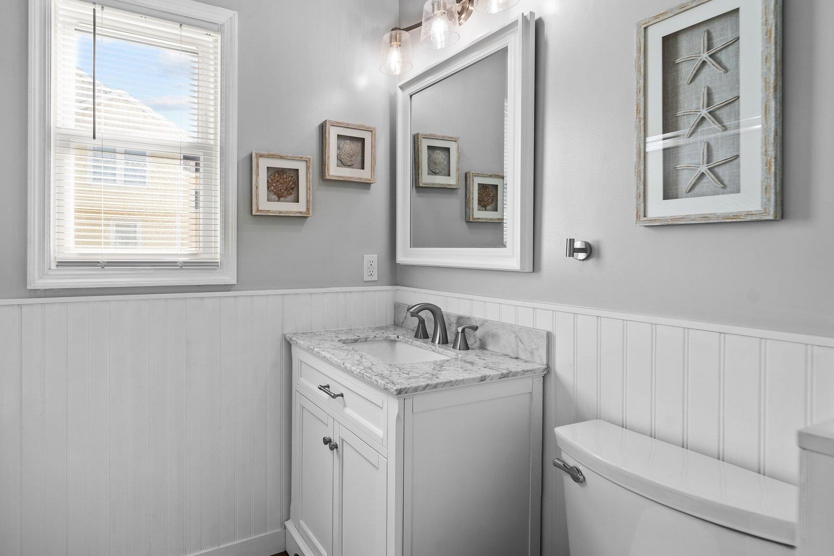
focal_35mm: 18
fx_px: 417
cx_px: 305
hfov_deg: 87.9
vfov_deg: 67.3
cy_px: 255
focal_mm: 14
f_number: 8
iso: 100
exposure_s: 1/6
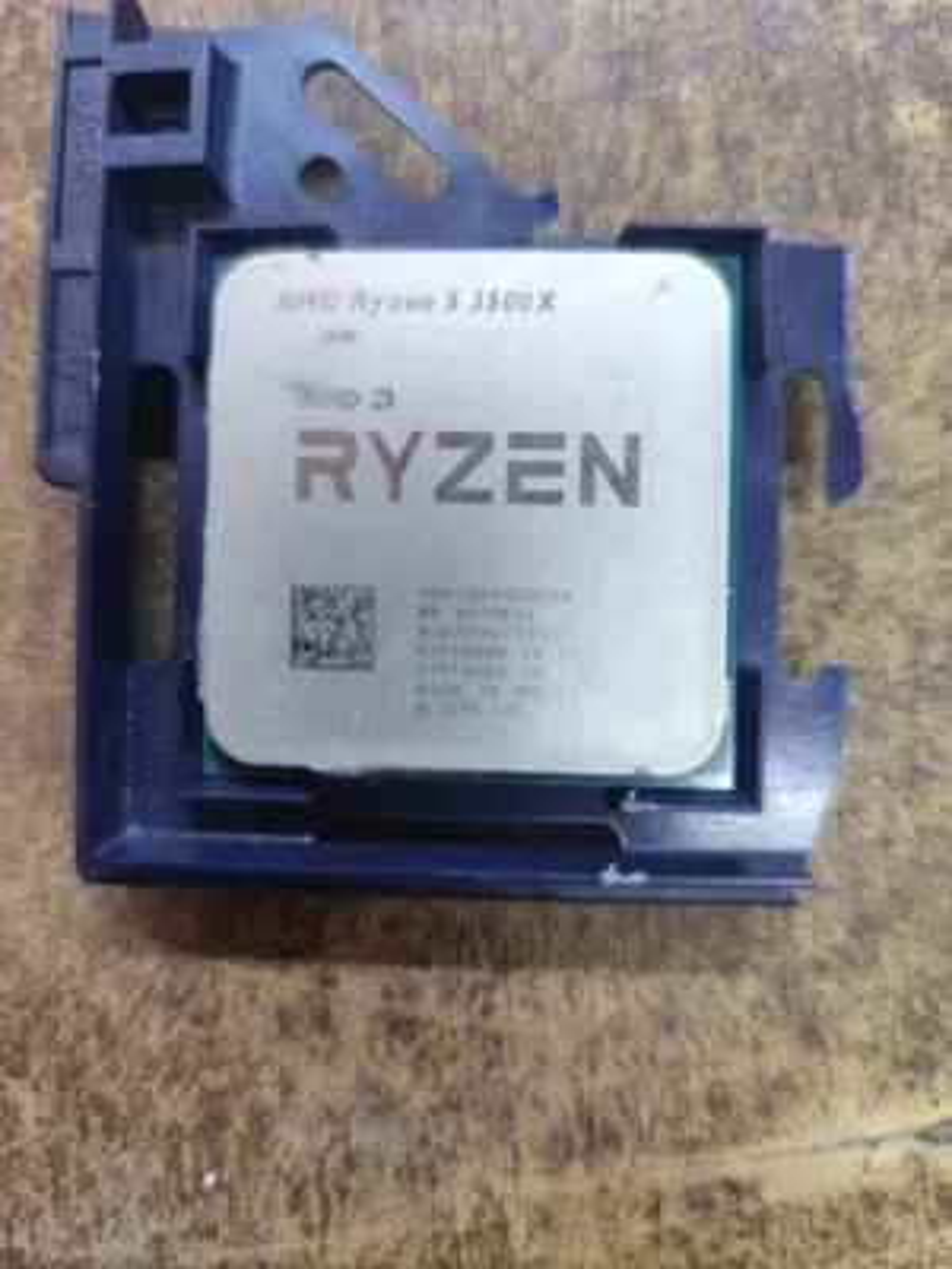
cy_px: 634
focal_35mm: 23
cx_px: 476
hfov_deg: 58.9
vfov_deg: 73.9
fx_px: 843
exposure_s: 1/50
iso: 800
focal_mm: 6.14
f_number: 1.65
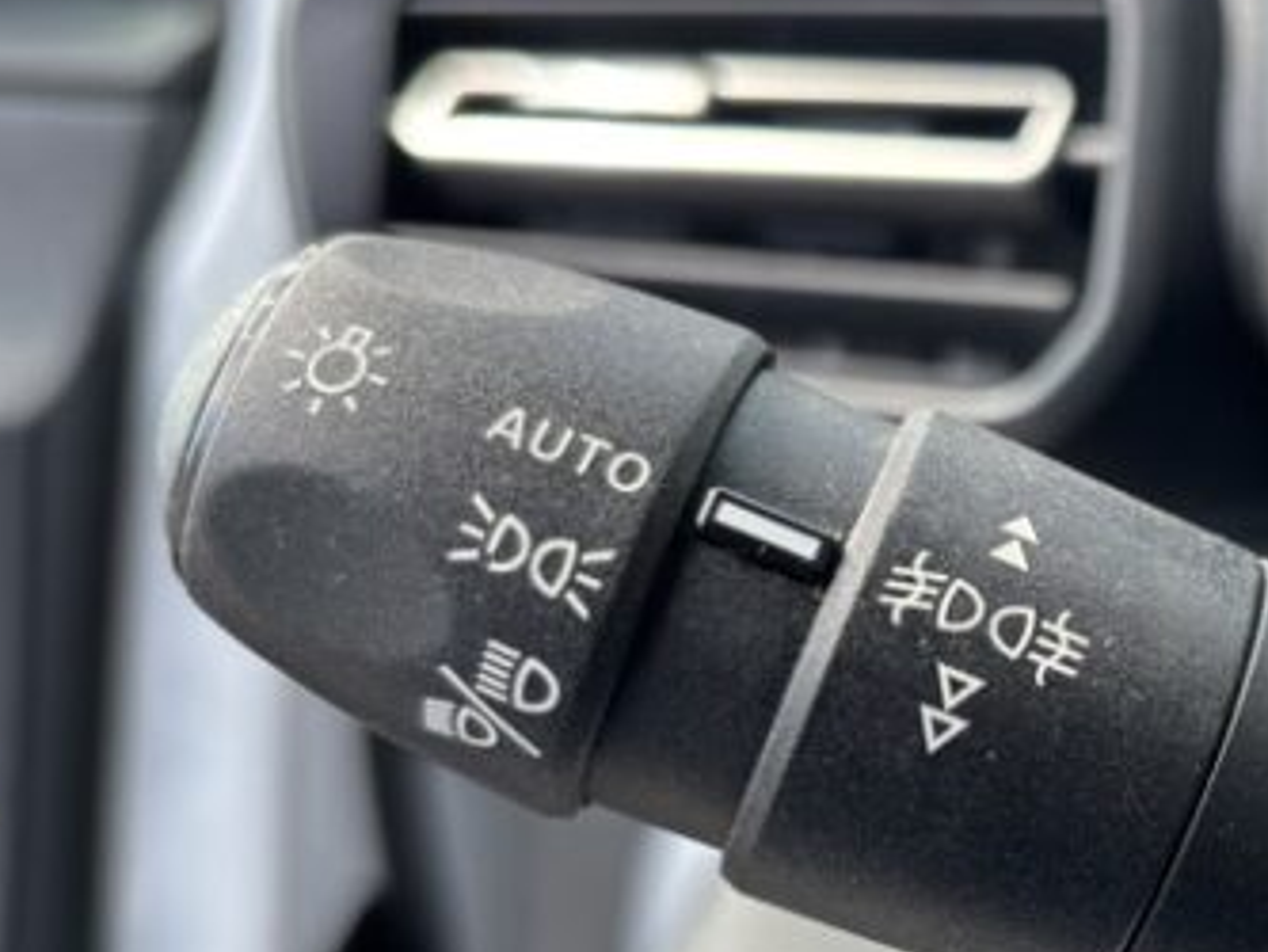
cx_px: 1218
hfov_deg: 30.3
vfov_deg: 24.3
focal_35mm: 60
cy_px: 670
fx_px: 2199
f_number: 1.6
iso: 50
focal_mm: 5.96
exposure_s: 1/121
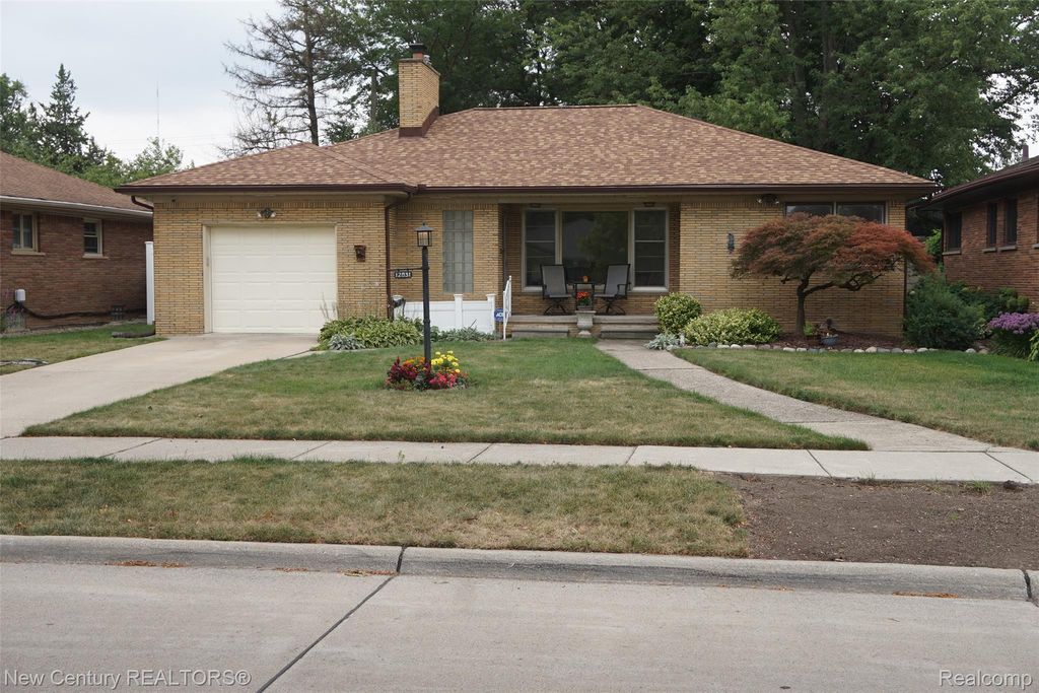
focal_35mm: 40
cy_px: 346
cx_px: 520
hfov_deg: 47.9
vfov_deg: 33.0
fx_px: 1169
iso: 100
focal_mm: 27
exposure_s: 1/160
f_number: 7.1
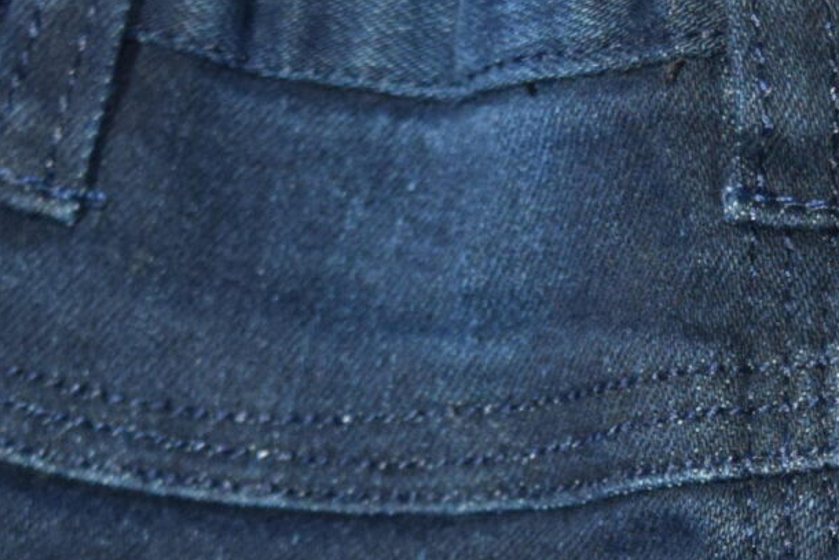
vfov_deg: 9.0
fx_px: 3520
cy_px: 561
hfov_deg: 13.4
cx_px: 872
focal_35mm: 151
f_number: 5
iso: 800
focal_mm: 24
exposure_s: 1/100
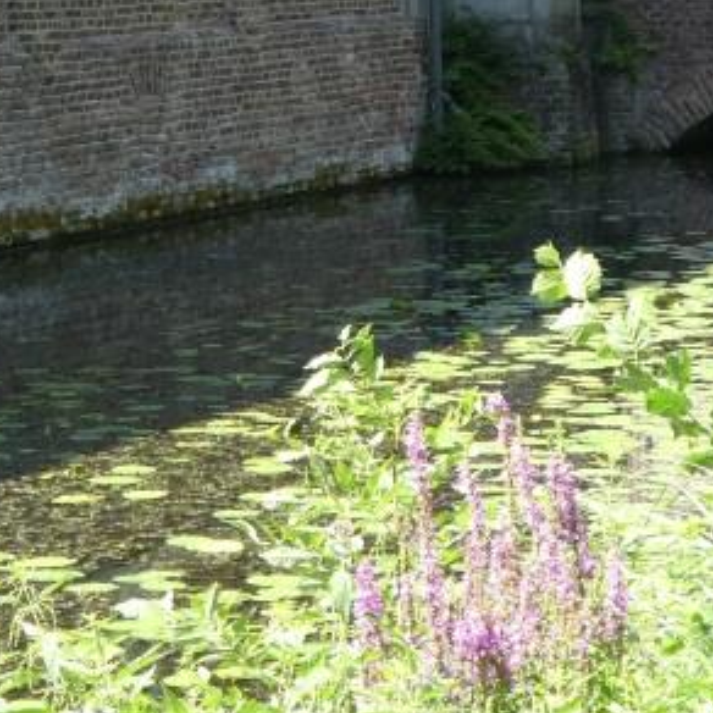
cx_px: 354
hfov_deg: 11.3
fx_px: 3612
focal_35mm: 155
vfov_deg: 11.2
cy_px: 34
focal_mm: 9
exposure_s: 1/100
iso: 80
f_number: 4.1
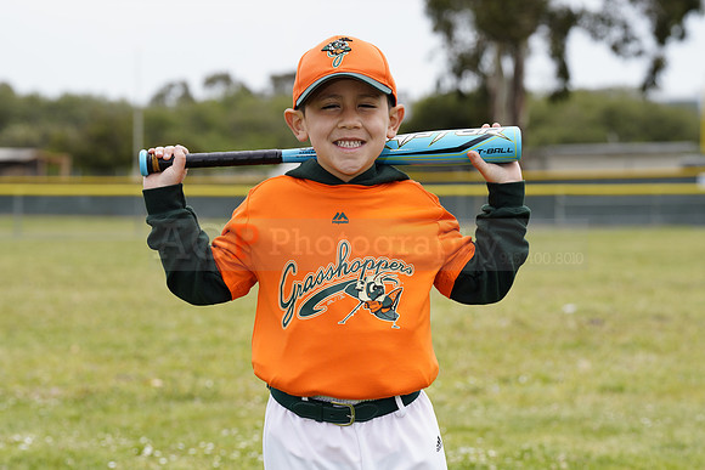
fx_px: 2527
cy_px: 235
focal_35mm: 129
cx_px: 352
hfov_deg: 15.9
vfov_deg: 10.6
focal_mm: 129
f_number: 7.1
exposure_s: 1/250
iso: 100
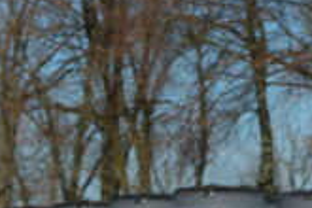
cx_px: 467
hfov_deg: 9.0
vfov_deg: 5.9
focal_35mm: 224
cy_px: 483
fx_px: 1941
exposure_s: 1/640
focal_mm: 36
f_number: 4
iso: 100
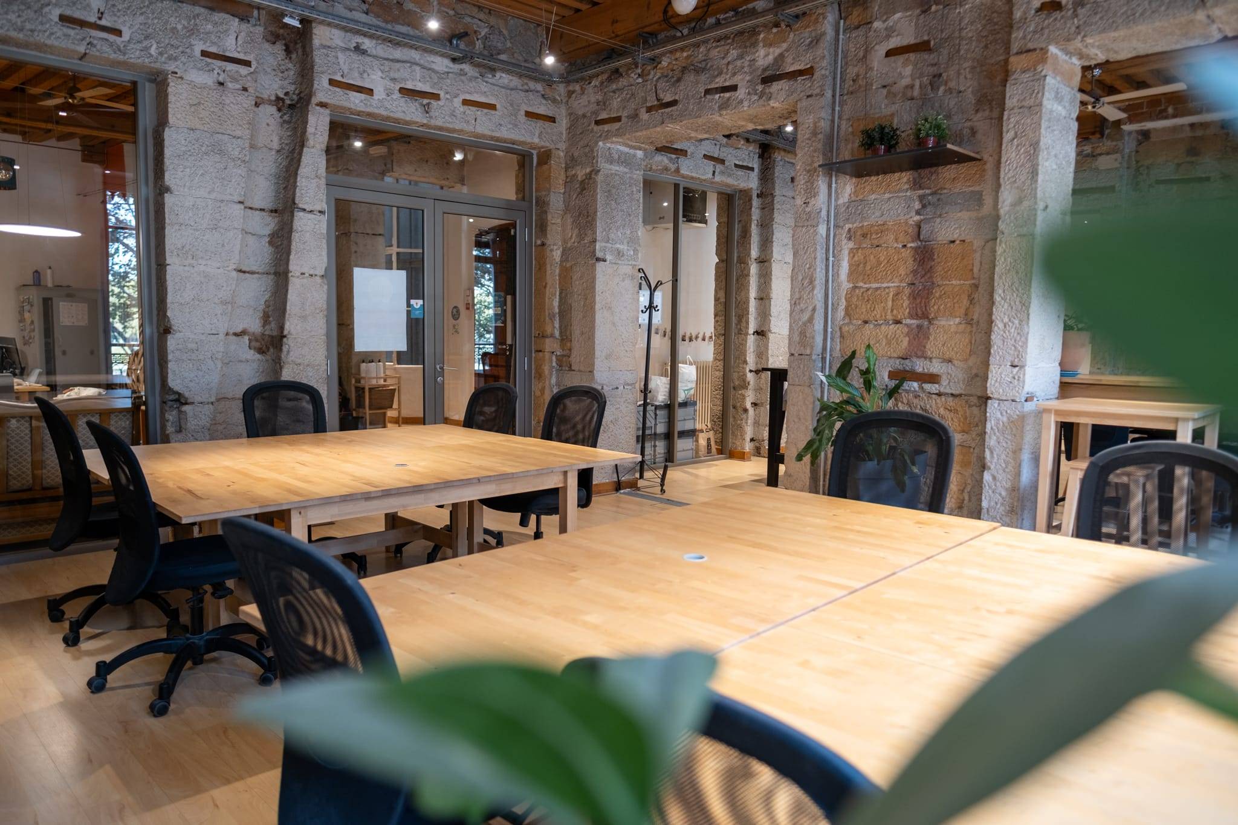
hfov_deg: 73.7
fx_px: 825
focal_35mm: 24
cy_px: 412
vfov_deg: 53.1
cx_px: 619
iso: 200
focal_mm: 16
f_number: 2
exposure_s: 1/30
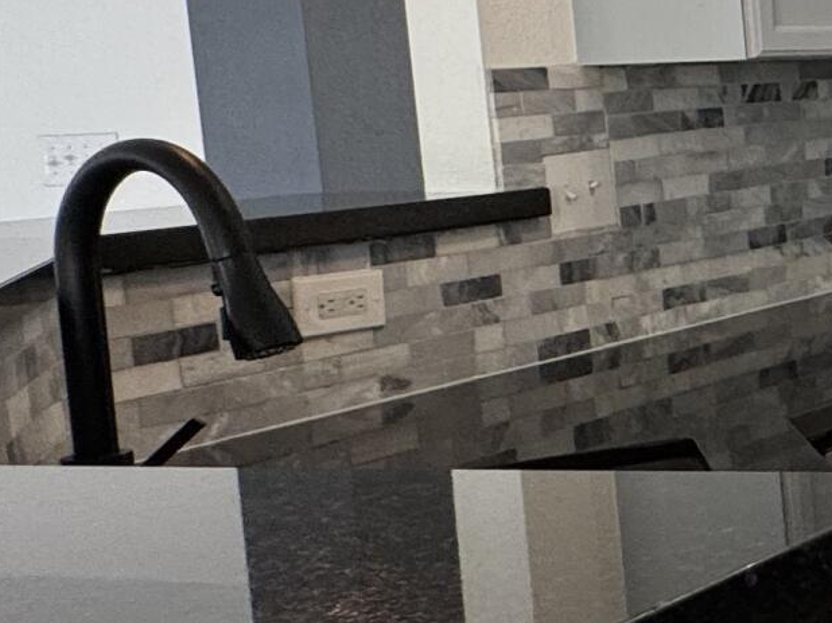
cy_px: 167
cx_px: 1746
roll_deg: +1.8
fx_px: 1634
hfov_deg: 17.7
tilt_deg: -4.6
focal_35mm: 68
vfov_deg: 21.4
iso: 64
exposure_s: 1/120
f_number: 2.2
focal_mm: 2.22
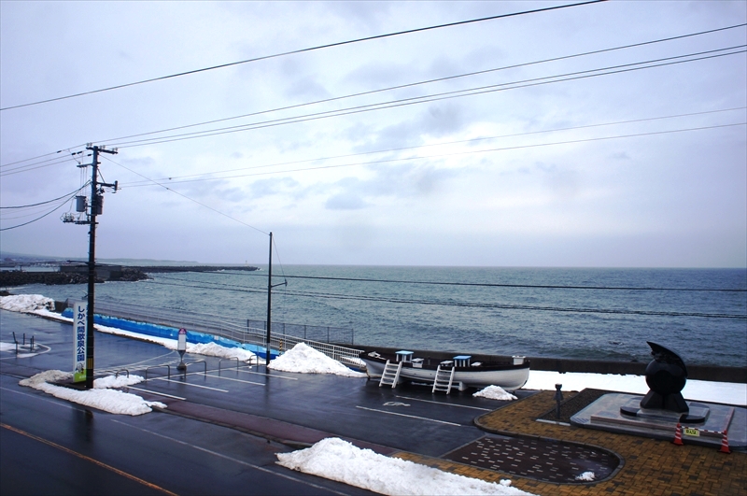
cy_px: 248
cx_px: 374
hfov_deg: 67.5
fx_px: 559
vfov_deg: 47.8
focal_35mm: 27
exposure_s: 1/125
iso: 200
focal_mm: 18
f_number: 13
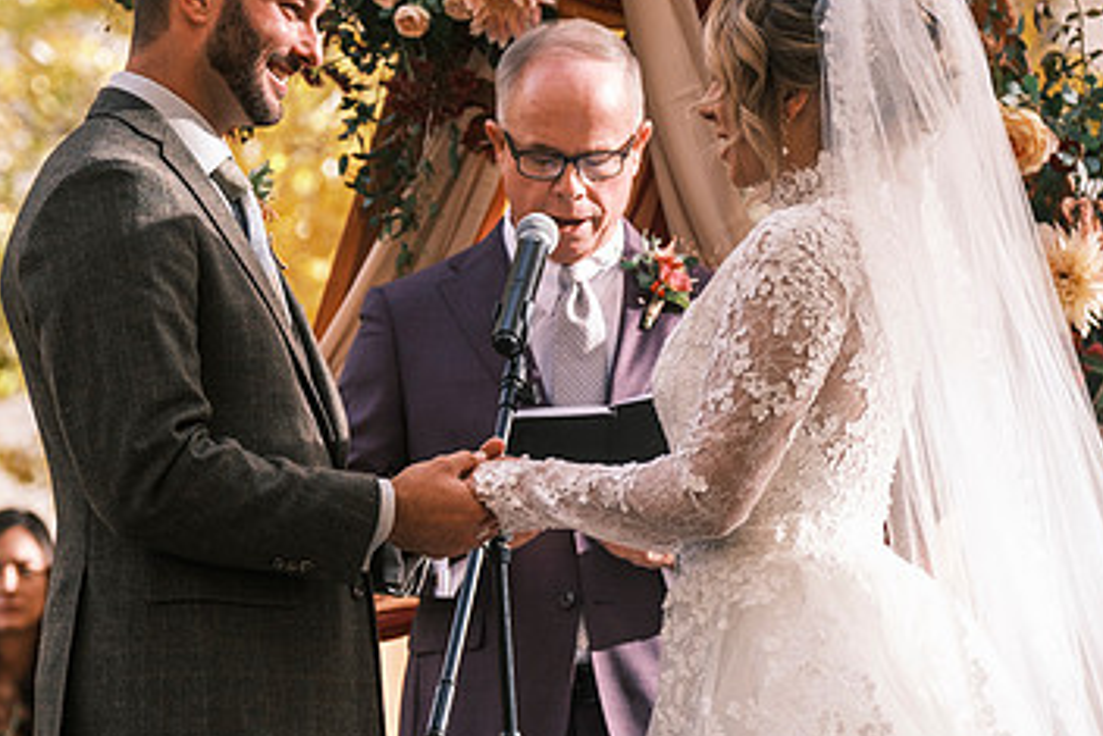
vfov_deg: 6.1
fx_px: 6866
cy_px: 409
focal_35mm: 224
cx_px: 501
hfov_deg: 9.2
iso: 400
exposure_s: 1/500
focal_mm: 90.6
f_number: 3.2
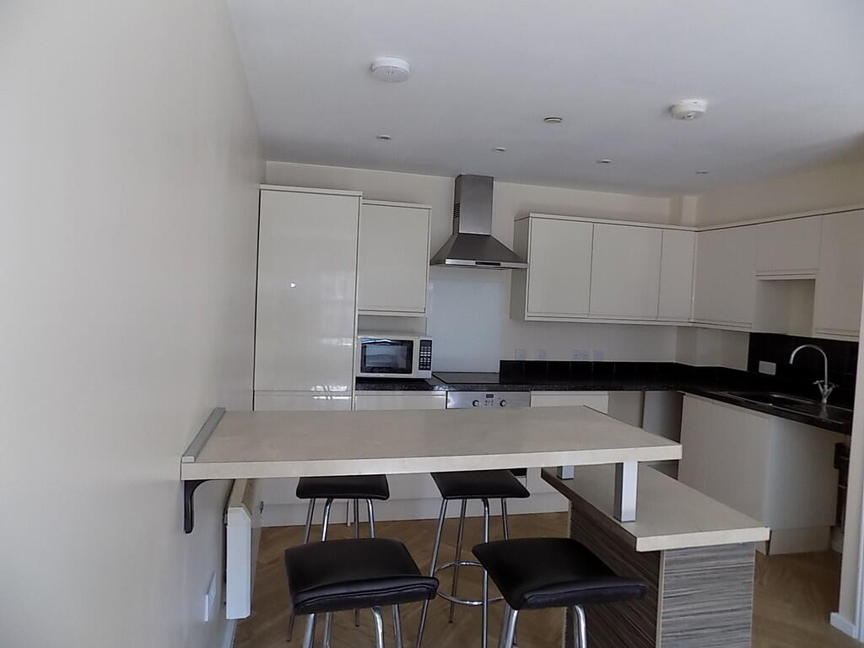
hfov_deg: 73.9
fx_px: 574
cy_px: 324
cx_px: 432
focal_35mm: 23
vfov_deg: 58.9
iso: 200
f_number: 3.1
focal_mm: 4
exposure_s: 1/30
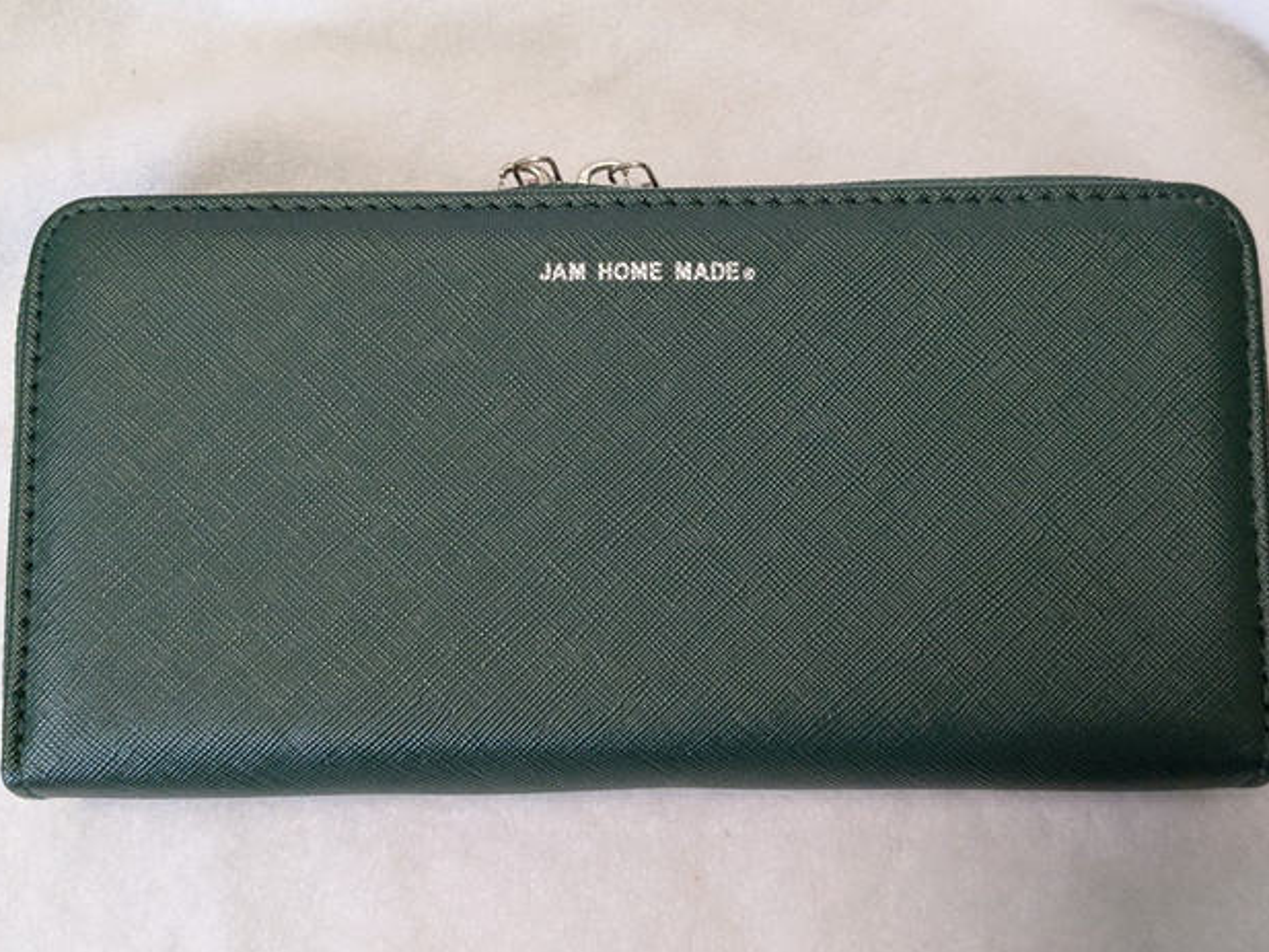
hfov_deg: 63.4
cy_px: 475
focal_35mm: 28
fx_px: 1027
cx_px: 646
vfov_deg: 49.8
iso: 342
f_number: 1.73
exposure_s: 1/120
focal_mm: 4.38
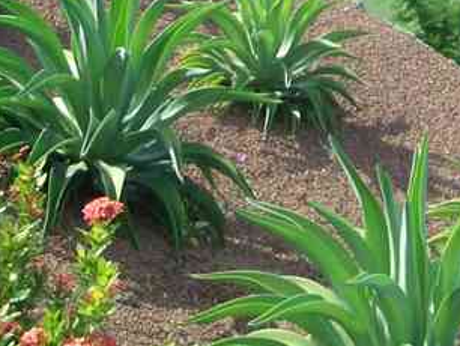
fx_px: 1556
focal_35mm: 117
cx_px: 380
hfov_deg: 16.7
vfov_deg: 12.2
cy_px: -135
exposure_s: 1/400
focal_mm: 5.8
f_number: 2.6
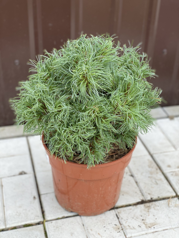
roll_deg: -2.2
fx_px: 359
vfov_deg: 36.8
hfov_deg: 28.0
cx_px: 90
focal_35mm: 52
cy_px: 119
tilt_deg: -30.2
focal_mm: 6
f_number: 2
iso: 20
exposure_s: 1/176
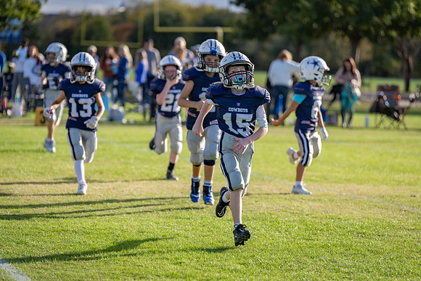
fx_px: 1614
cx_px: 210
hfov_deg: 14.9
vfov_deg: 9.9
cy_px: 140
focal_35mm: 138
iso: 160
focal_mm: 138
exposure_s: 1/1250
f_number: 2.8
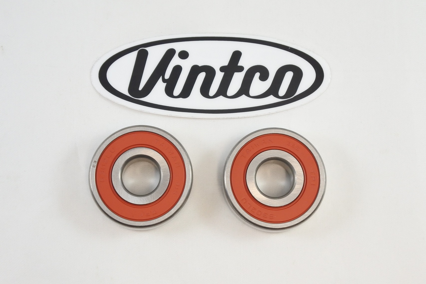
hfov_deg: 36.9
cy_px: 142
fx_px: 639
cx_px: 213
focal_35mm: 54
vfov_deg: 25.1
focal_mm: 20.1
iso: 560
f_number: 4.8
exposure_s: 1/125
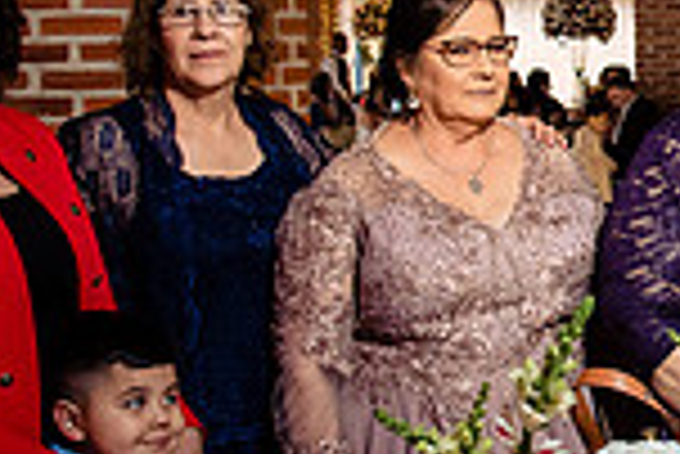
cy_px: 173
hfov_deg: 20.1
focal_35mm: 92
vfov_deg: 14.9
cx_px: 905
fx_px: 1739
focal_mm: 24
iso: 2000
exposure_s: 1/100
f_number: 7.1
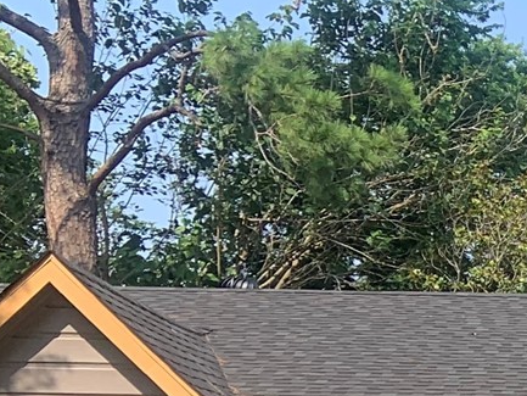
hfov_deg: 13.3
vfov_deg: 11.7
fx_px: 1873
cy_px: 529
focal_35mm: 123
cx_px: 1129
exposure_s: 1/1011
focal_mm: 4.25
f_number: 1.8
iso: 25
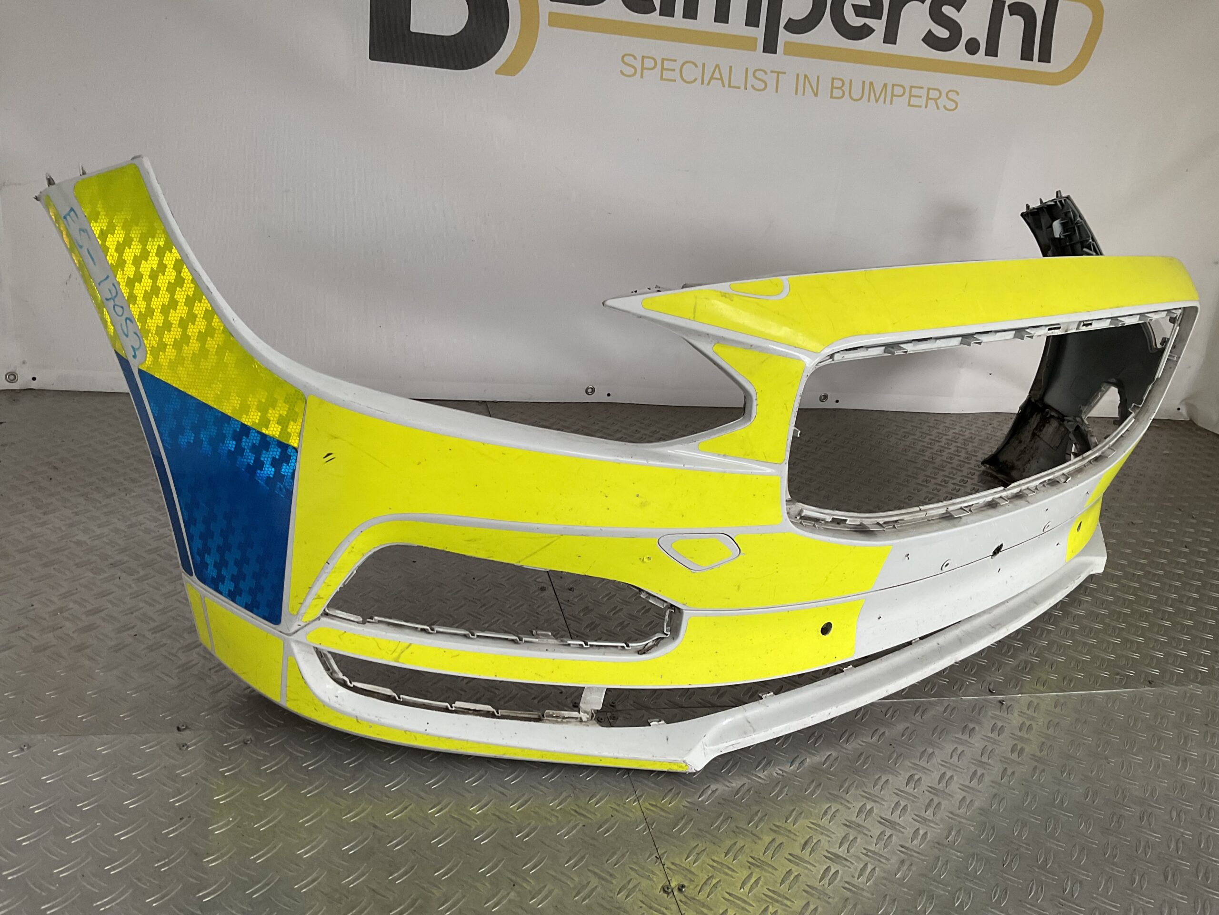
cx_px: 610
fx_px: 1021
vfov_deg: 48.2
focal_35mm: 29
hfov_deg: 61.7
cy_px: 458
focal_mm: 3
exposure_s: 1/100
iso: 40
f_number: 1.8
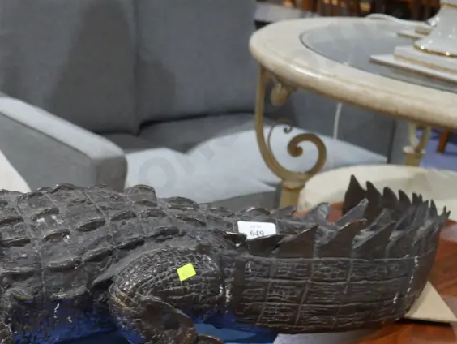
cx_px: 60
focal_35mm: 69
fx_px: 912
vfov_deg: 21.2
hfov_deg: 27.3
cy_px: 249
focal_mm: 19
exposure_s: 1/60
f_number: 4.1
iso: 800
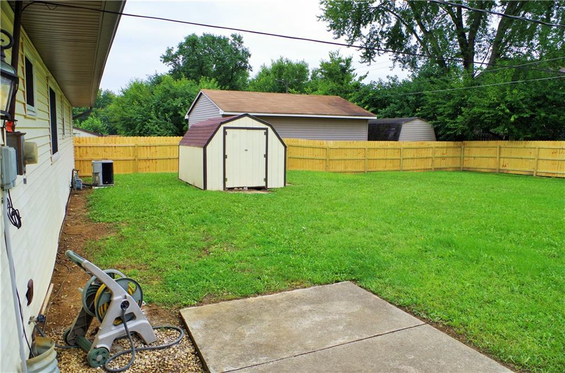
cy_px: 186
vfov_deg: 47.7
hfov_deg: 67.5
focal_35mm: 27
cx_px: 282
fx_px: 423
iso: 400
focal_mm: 18
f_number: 11
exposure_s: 1/250
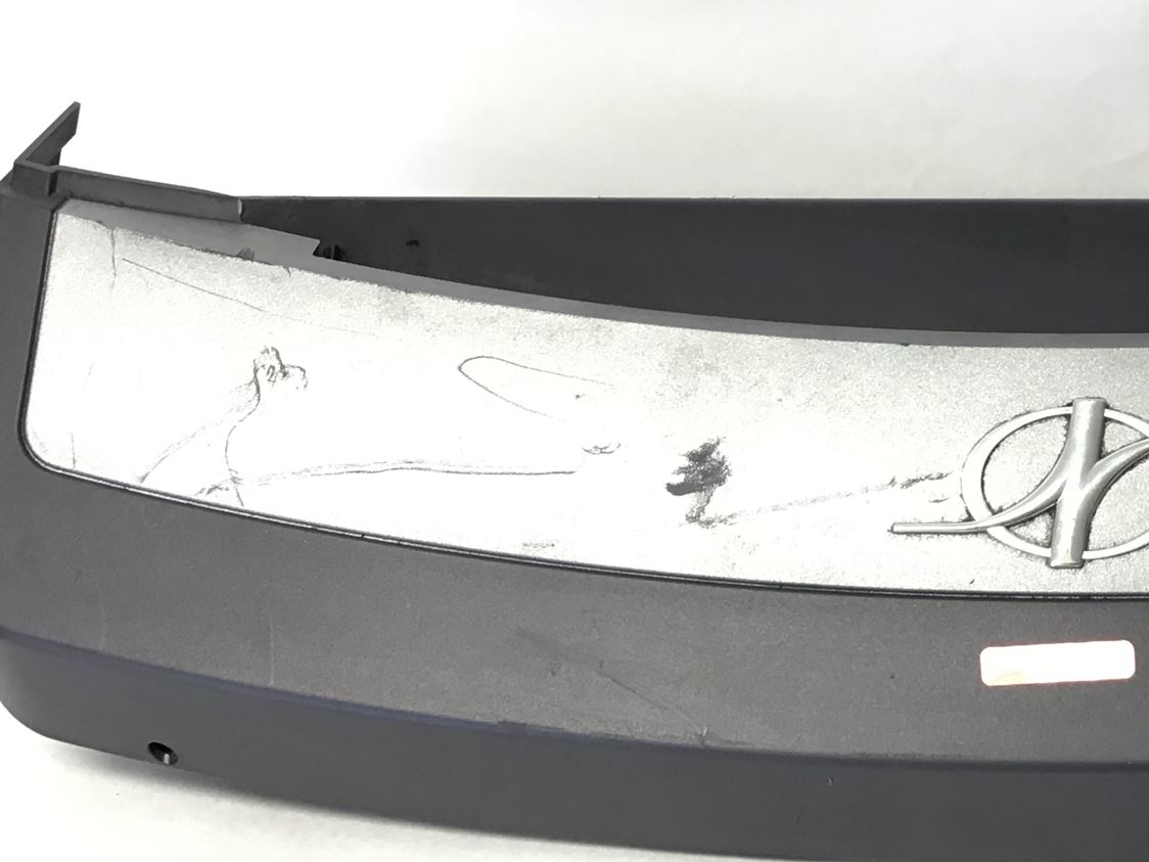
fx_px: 2091
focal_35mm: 63
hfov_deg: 29.4
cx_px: 1045
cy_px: 400
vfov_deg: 23.3
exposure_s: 1/30
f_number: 2.4
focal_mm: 3.3
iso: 50
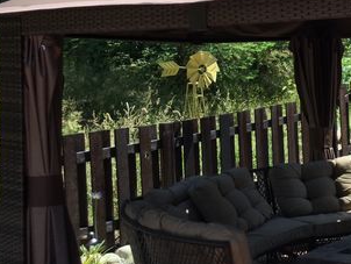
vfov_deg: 18.0
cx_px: 365
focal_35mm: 82
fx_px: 832
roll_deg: +1.2
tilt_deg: -0.9
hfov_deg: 22.7
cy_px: 90
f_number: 2.4
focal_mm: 3.3
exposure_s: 1/554
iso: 25
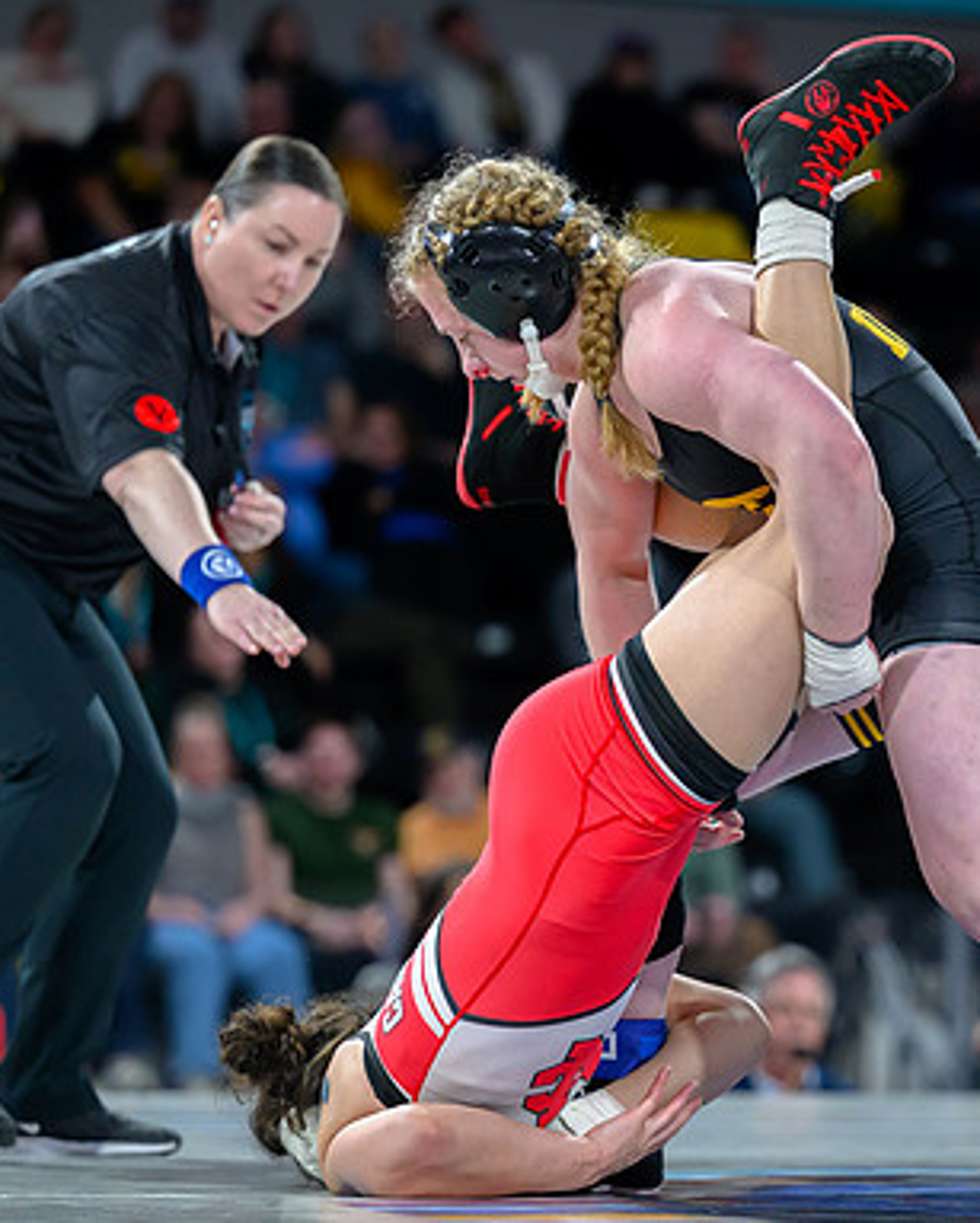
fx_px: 7568
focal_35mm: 209
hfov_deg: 7.4
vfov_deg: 9.2
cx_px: 753
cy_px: 686
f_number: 2.8
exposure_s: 1/800
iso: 4000
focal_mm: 125
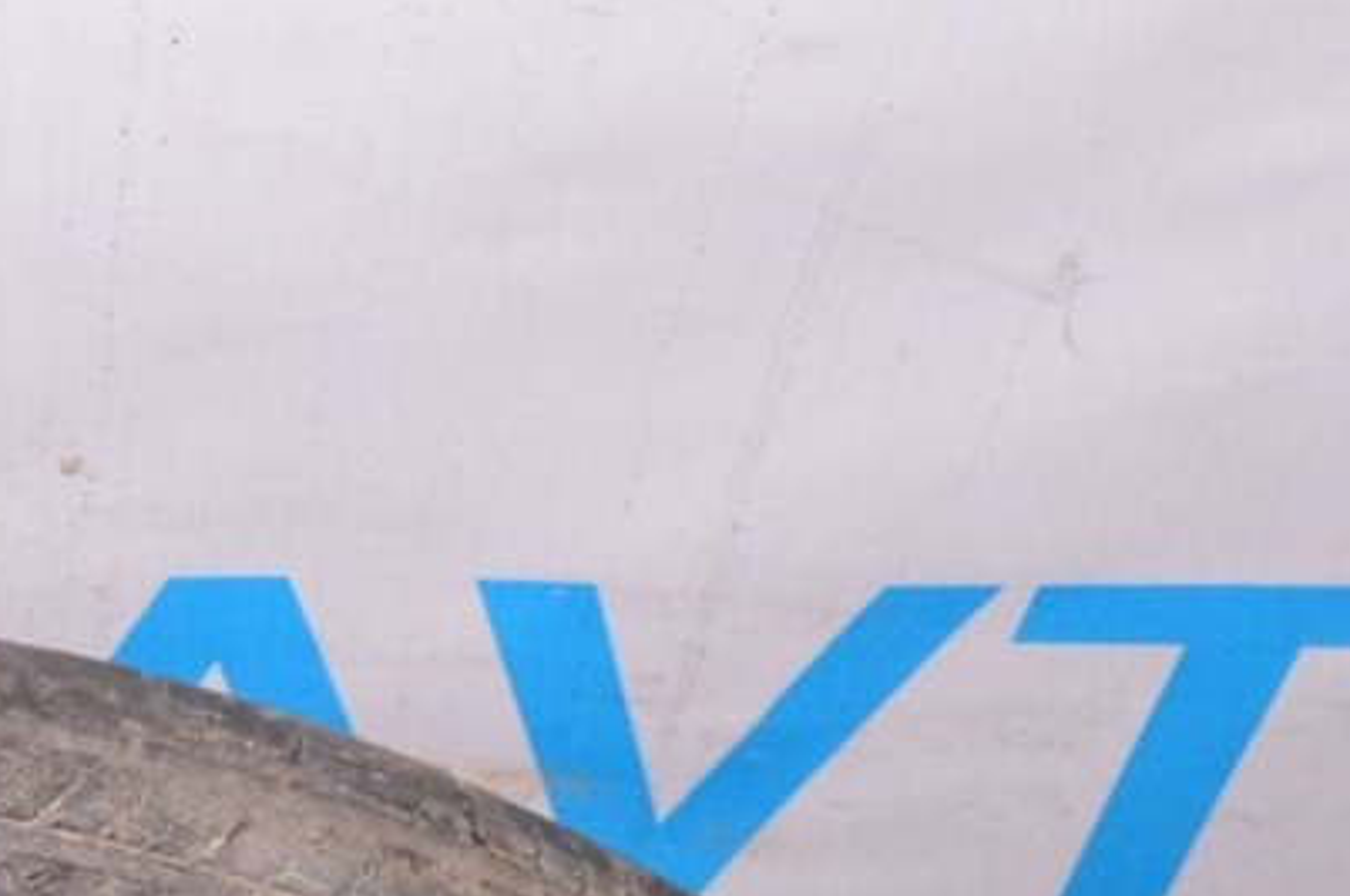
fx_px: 4008
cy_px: 1079
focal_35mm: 107
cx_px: -208
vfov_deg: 12.5
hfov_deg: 18.3
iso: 1600
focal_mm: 28
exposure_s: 1/160
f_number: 8
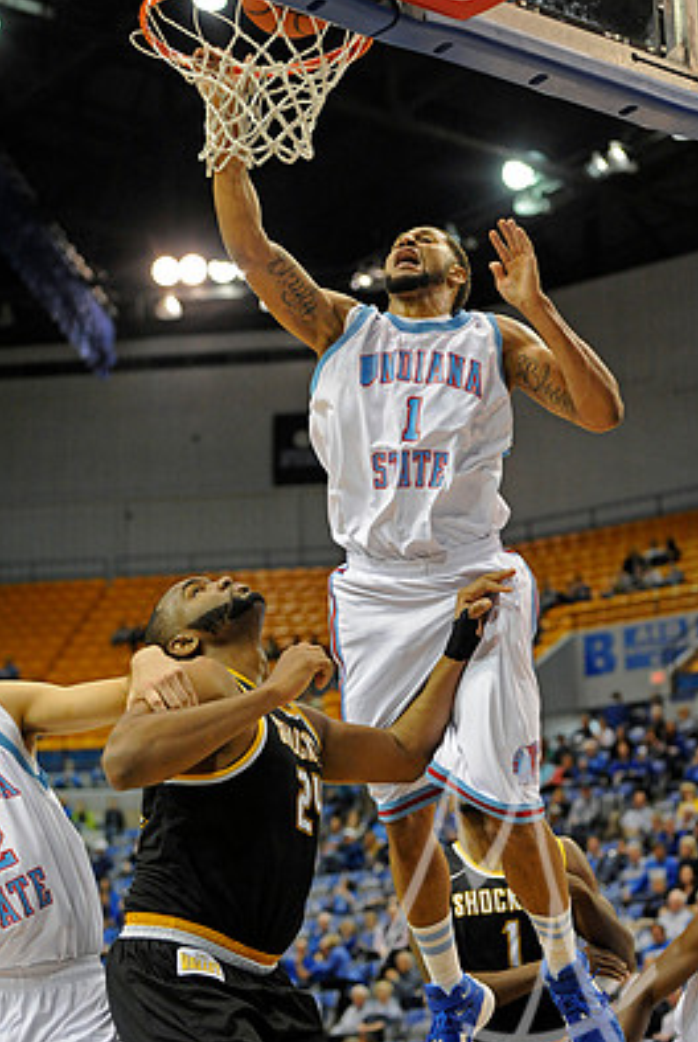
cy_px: 569
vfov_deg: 22.8
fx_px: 2579
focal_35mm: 89
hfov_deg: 15.4
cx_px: 345
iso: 4000
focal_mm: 78
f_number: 3.2
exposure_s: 1/1000
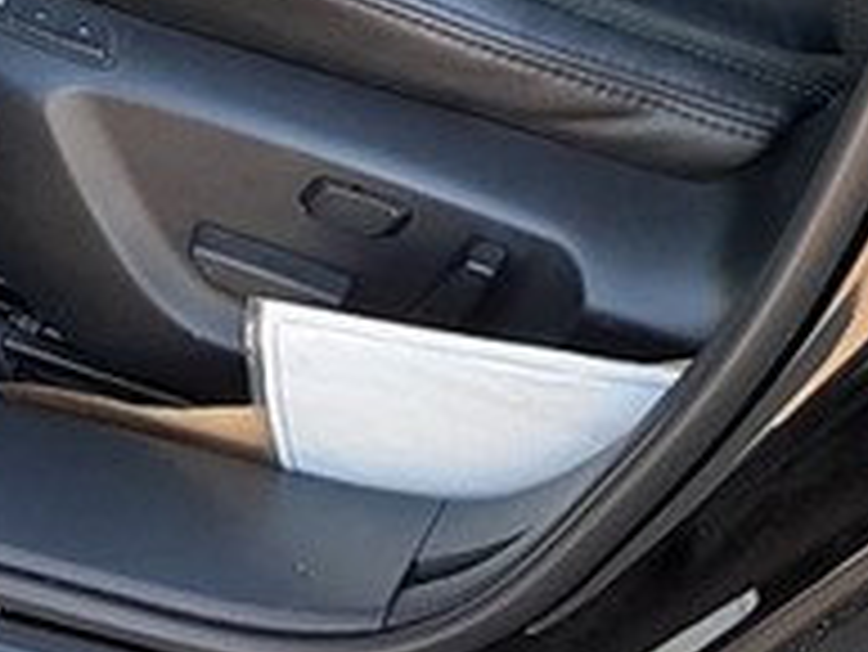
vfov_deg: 10.2
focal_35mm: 129
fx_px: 3237
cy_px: -854
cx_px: 207
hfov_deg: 15.2
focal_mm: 3.93
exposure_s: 1/100
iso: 50
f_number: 1.7
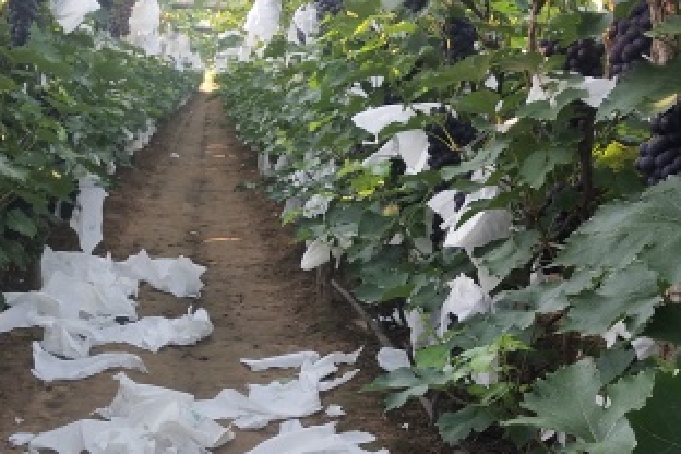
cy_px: 319
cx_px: 234
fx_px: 1513
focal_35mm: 80
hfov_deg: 25.2
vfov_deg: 17.0
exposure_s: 1/100
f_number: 1.8
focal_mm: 3.95
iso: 213
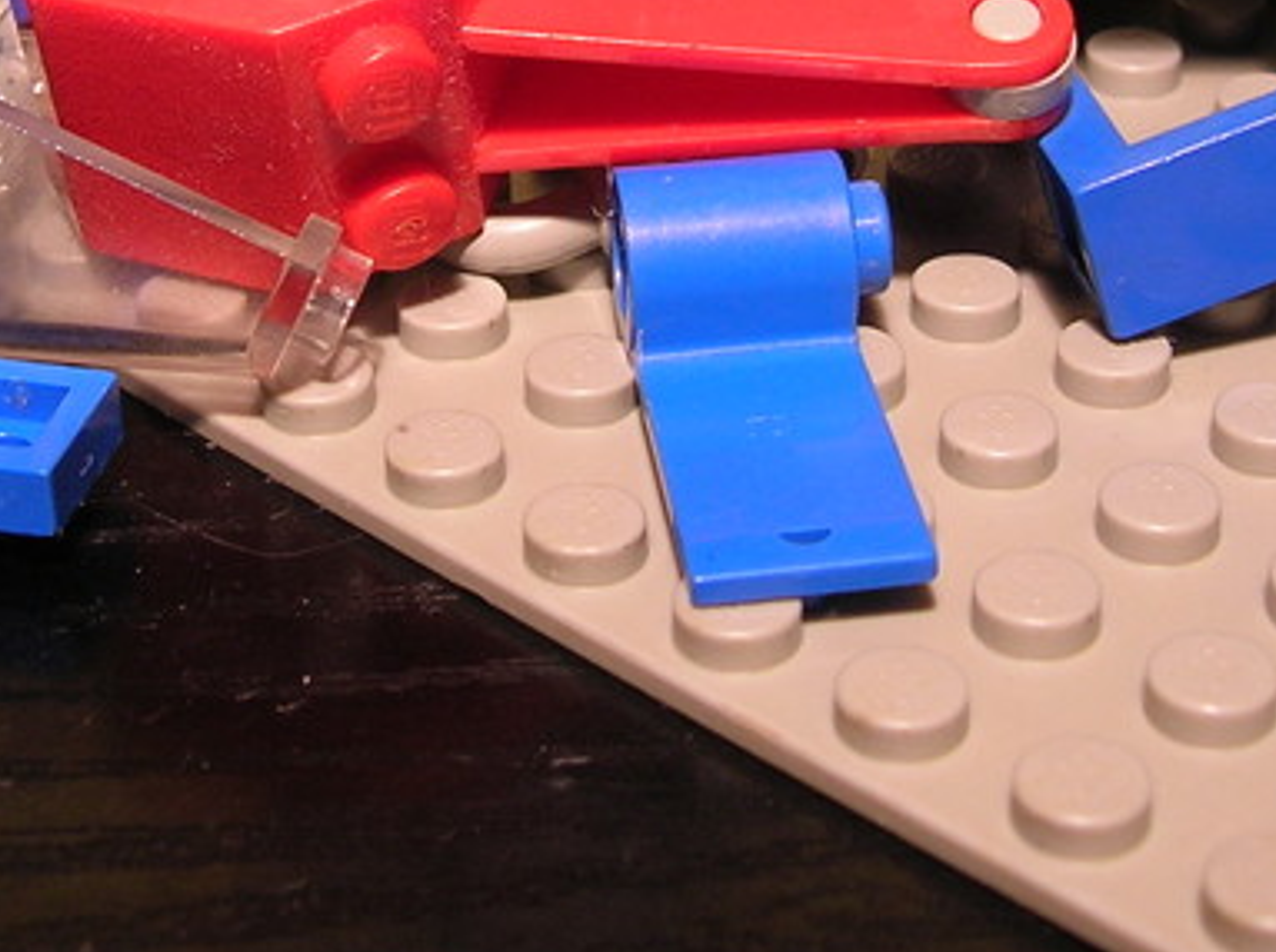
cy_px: 12
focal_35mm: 80
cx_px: 673
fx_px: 2944
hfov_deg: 24.4
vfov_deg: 18.0
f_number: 2.9
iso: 50
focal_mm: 5.7
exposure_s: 1/8.9
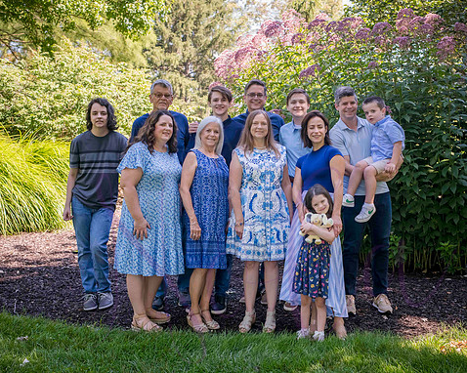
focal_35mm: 57
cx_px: 261
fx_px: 787
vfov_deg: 26.7
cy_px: 187
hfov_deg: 33.0
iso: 400
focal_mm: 50
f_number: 5
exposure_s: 1/320
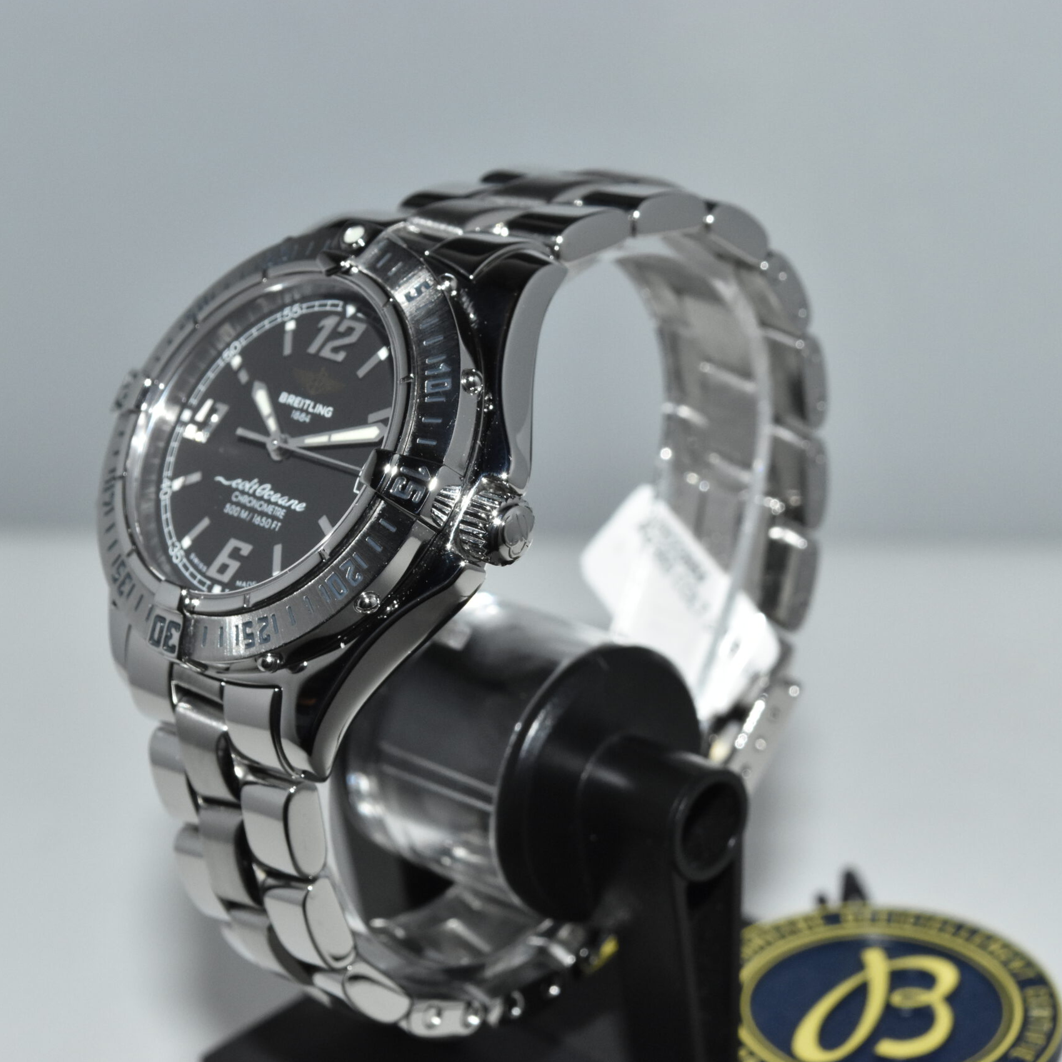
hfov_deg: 23.7
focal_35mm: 73
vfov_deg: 23.7
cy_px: 532
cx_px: 538
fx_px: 2534
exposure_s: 1/60
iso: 1800
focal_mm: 38
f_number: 11
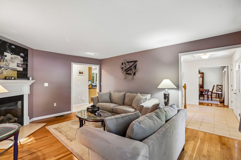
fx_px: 107
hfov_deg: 96.7
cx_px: 120
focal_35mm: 16
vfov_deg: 73.7
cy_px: 80
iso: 5000
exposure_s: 1/30
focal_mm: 16
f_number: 8
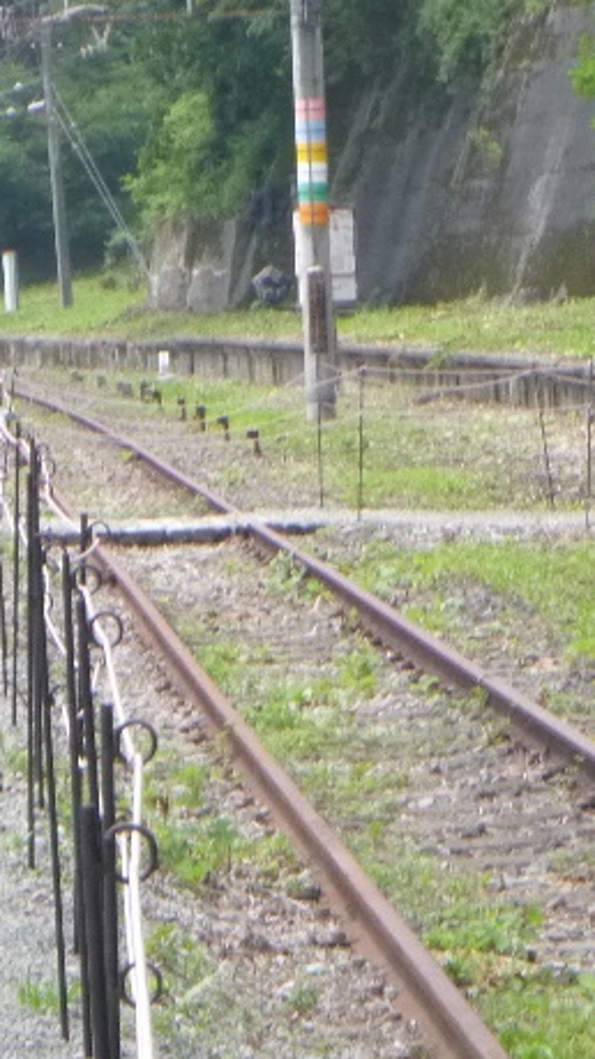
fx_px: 6342
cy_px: 535
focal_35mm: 226
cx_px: 925
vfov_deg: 9.5
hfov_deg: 5.3
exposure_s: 1/125
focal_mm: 16.7
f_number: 5.7
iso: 160
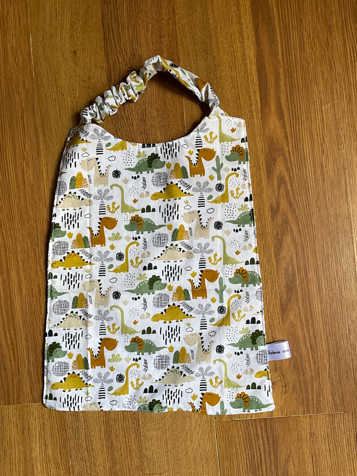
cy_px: 238
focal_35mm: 29
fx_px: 399
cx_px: 178
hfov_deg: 48.2
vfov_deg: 61.7
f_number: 1.8
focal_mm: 3
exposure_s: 1/122
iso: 64
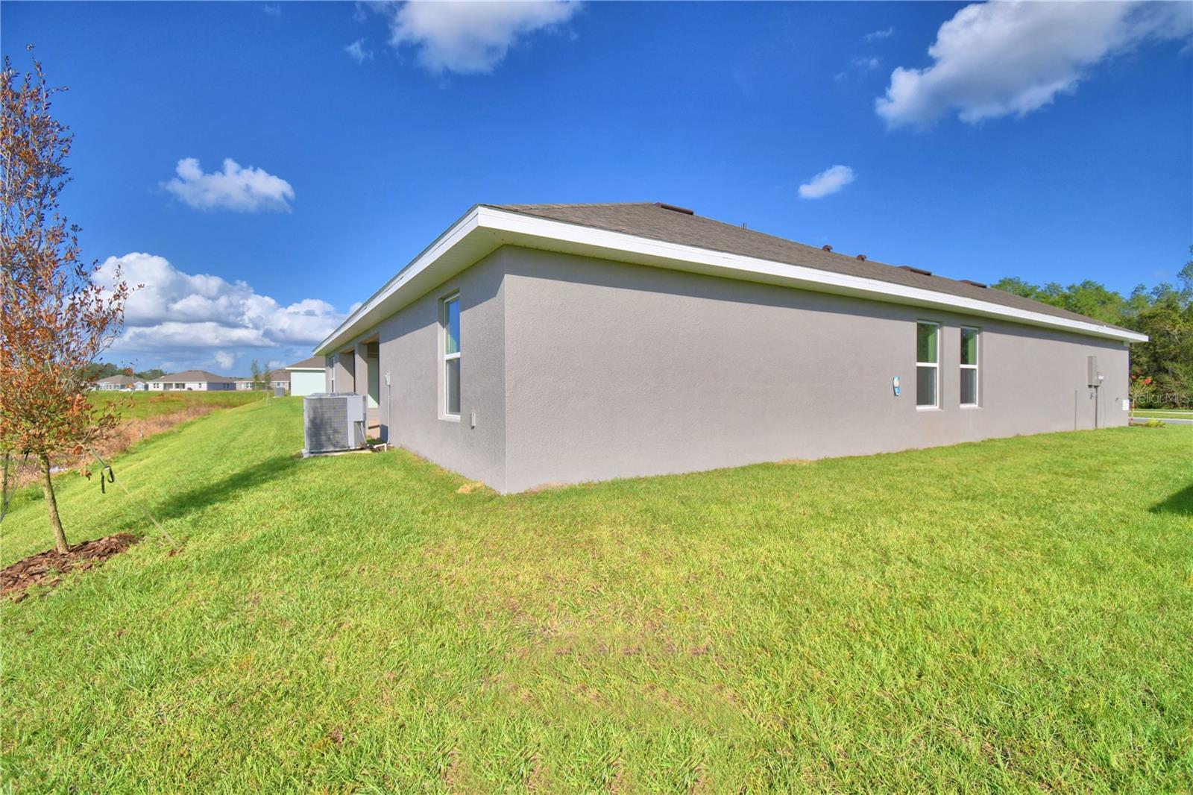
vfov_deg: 77.3
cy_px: 398
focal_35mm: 15
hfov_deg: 100.4
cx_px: 596
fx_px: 497
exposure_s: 1/1600
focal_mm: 10
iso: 100
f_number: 4.5
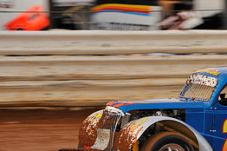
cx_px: 249
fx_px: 2790
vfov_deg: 3.1
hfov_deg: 4.6
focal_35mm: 443
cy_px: 118
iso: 500
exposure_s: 1/250
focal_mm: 200
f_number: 10
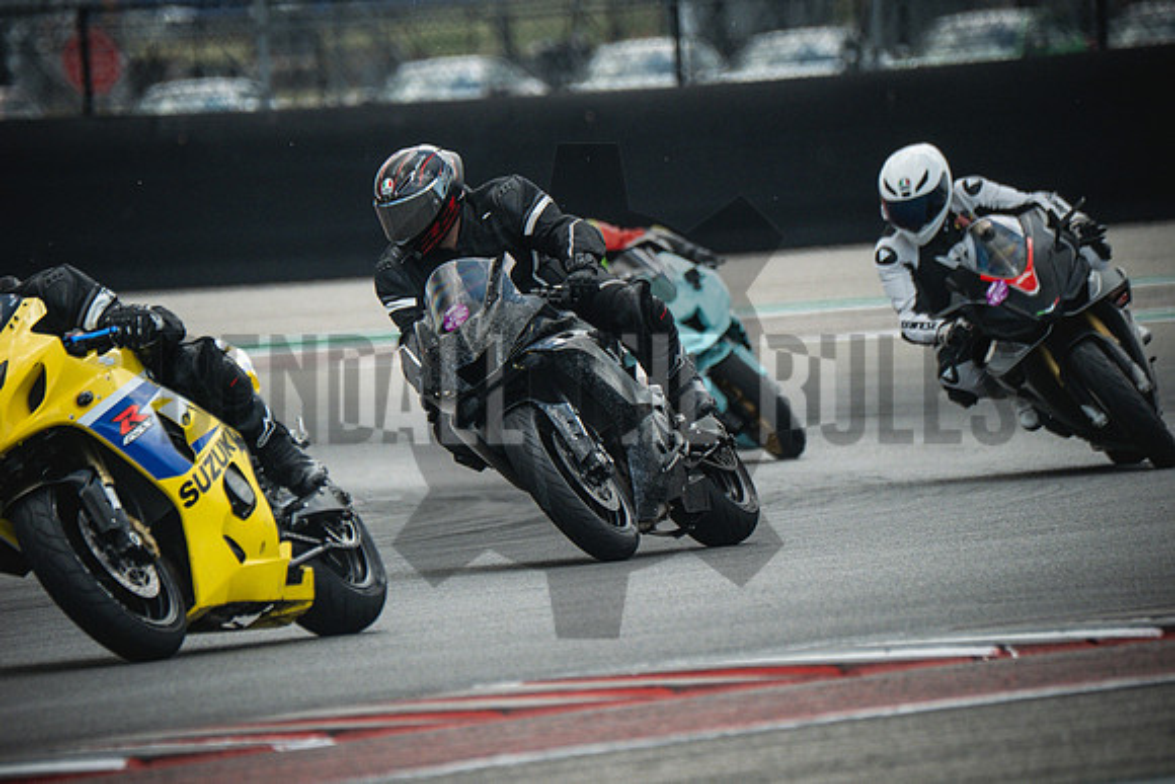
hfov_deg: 3.4
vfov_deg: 2.3
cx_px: 588
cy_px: 392
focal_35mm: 600
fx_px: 19587
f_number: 5.6
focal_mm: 400
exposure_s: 1/1600
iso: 2000
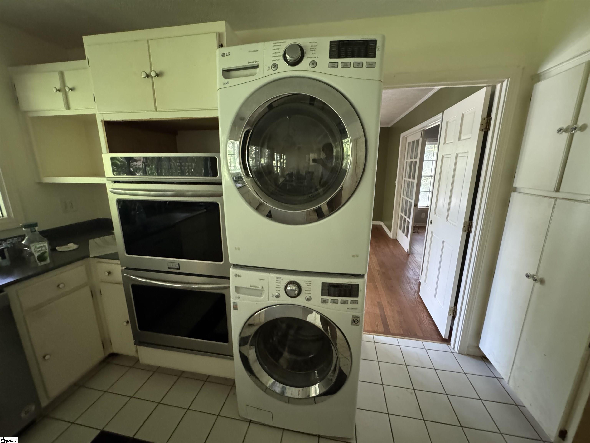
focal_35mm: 14
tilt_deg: -14.4
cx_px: 295
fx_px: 239
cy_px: 222
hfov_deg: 102.1
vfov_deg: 85.7
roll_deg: -0.8
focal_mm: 2.22
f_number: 2.2
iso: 1250
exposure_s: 1/49
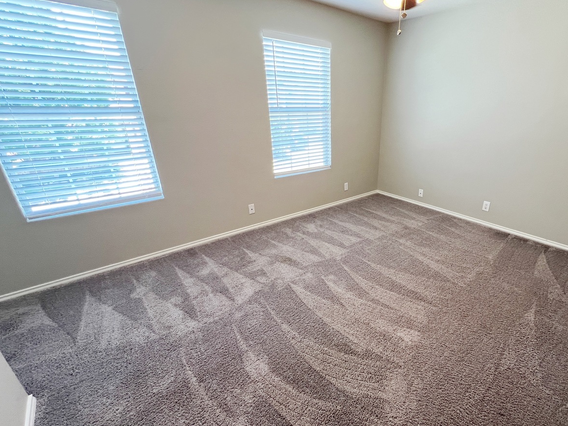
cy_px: 222
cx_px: 348
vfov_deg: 78.1
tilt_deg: -24.0
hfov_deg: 92.9
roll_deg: -1.6
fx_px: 263
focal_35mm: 16
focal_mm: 1.57
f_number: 1.8
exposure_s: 1/60
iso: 160
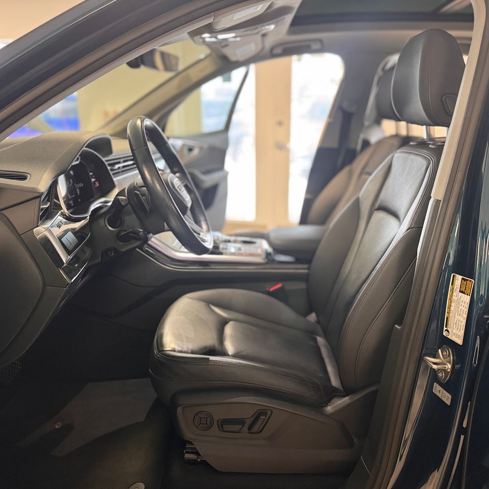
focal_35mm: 29
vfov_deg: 55.6
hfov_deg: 55.6
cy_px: 249
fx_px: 463
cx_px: 264
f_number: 1.78
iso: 400
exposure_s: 1/60
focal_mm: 6.76
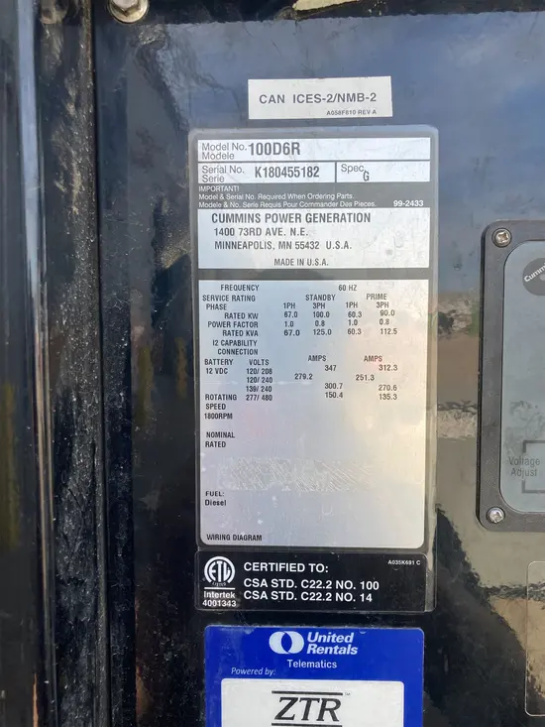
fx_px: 588
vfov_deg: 63.4
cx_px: 272
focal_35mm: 28
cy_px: 364
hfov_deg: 49.8
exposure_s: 1/440
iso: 20
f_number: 1.8
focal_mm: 3.99
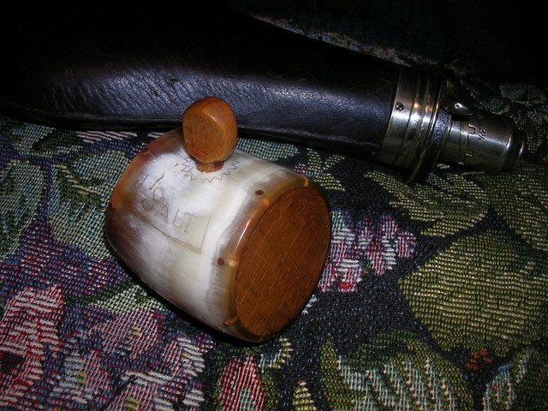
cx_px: 274
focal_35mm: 38
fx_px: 602
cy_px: 206
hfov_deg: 49.0
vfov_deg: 37.7
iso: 50
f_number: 5.6
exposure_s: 1/60.1
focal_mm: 5.8
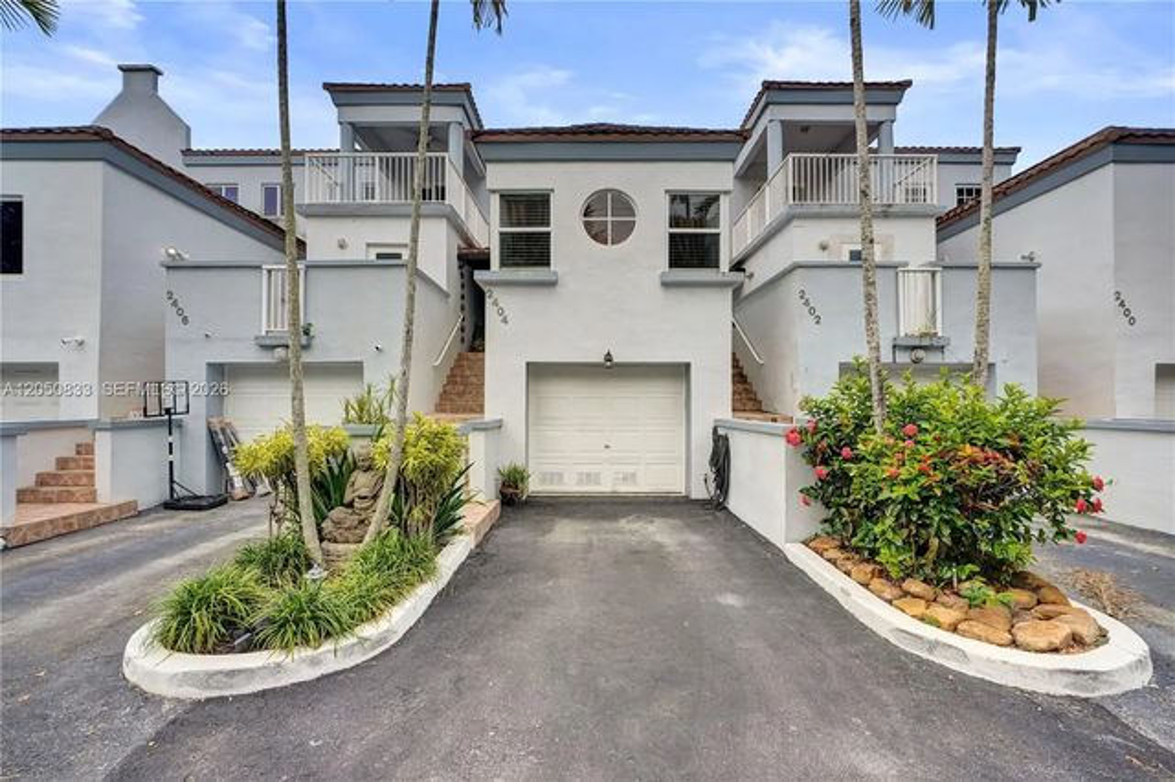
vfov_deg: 73.7
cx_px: 588
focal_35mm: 16
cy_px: 391
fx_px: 522
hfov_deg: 96.8
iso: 100
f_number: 5
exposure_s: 1/500
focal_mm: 16
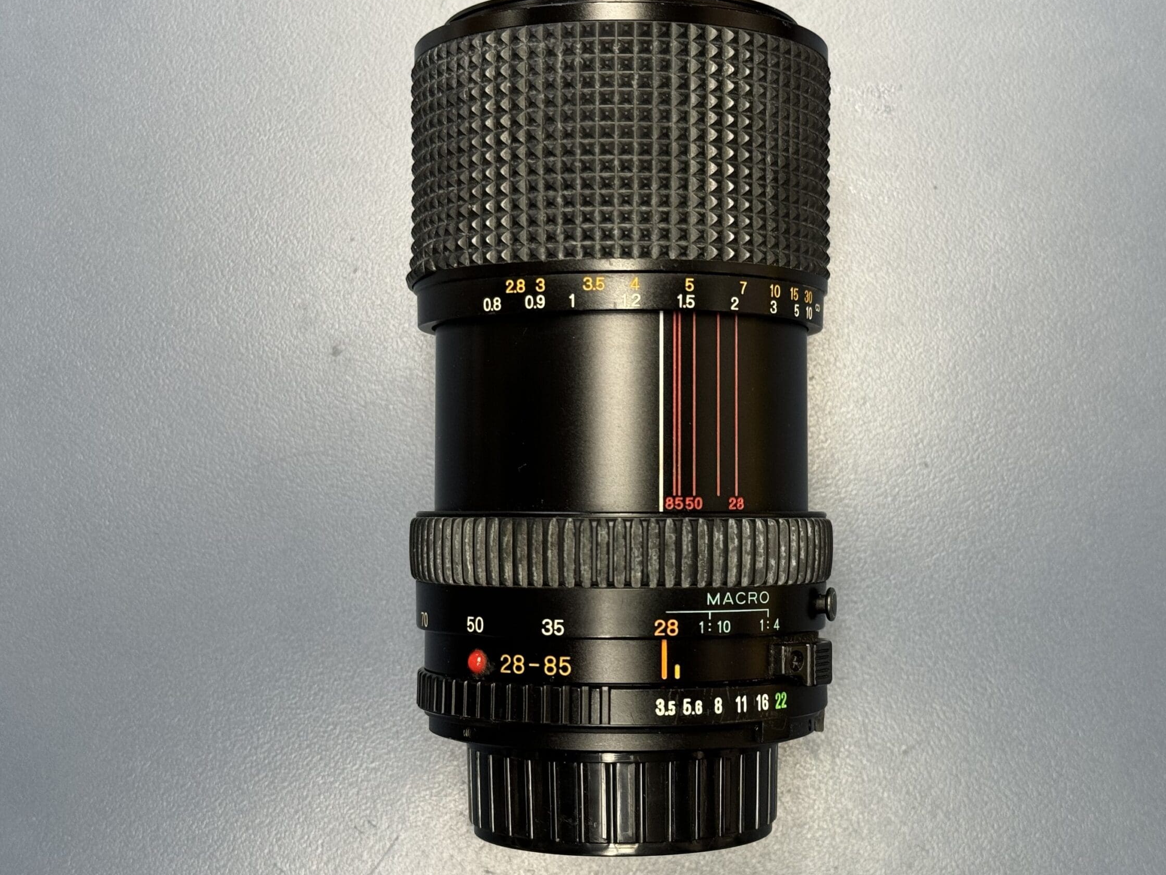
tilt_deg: -86.7
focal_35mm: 55
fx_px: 1853
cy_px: 394
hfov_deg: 34.9
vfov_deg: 26.6
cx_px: 617
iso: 125
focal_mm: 6.86
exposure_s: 1/60
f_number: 1.78
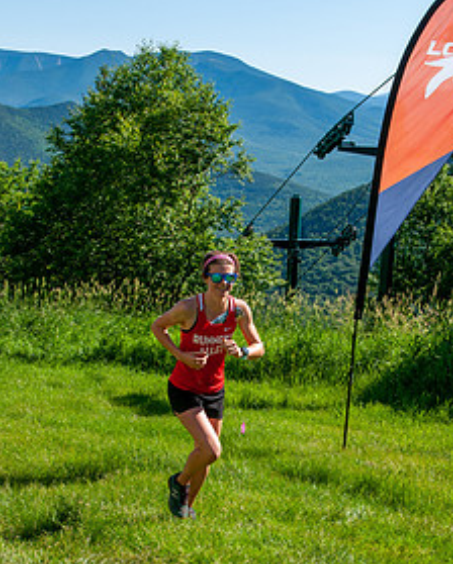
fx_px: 1288
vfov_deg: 24.4
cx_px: 250
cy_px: 441
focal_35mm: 77
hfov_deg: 19.9
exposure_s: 1/400
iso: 200
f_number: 8
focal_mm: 34
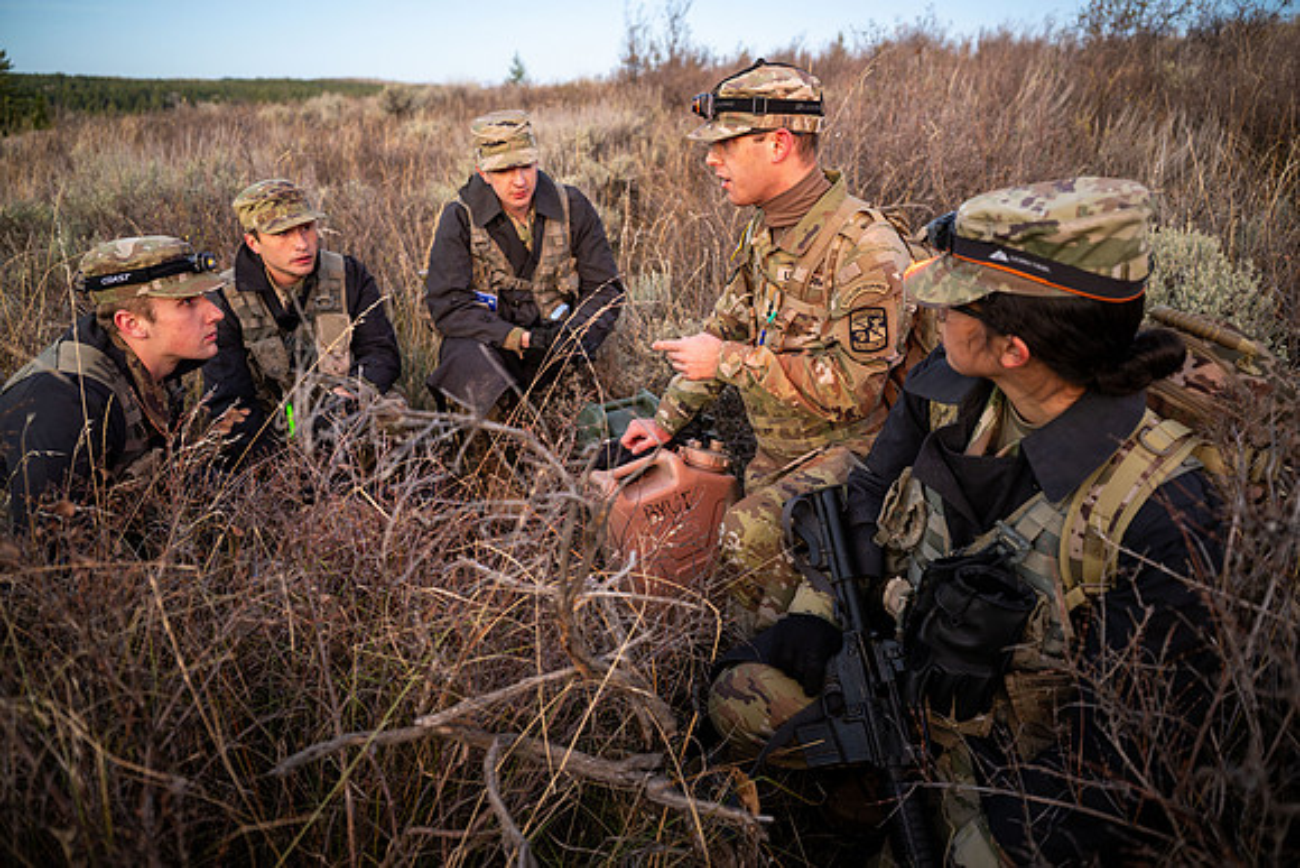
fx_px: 867
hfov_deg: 73.7
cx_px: 650
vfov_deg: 53.2
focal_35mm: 24
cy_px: 434
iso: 5000
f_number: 2.8
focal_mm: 24
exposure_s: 1/125
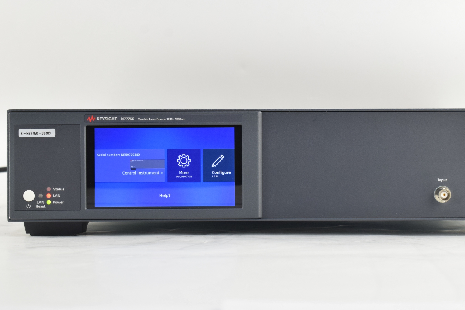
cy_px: 161
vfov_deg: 15.5
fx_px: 1136
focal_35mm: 88
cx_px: 278
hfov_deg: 23.1
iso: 400
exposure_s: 1/30
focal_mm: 48
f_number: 10
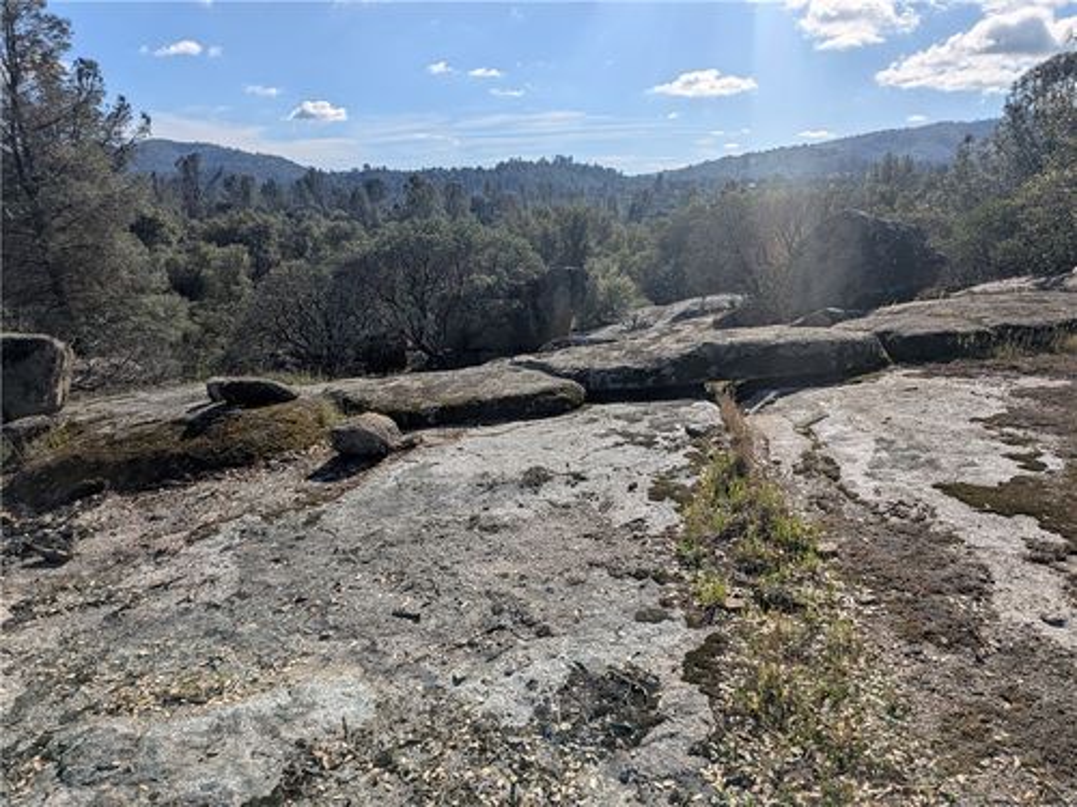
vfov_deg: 56.8
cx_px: 538
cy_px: 404
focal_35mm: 24
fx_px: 747
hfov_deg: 71.6
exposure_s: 1/5435
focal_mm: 4.53
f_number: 1.7
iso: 46
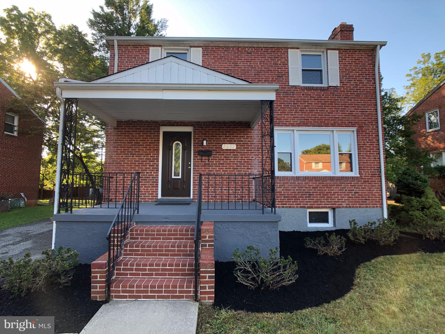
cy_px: 167
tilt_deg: +4.2
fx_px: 360
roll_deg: -0.4
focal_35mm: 28
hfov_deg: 63.4
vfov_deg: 49.7
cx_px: 222
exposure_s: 1/120
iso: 25
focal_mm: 3.99
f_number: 1.8
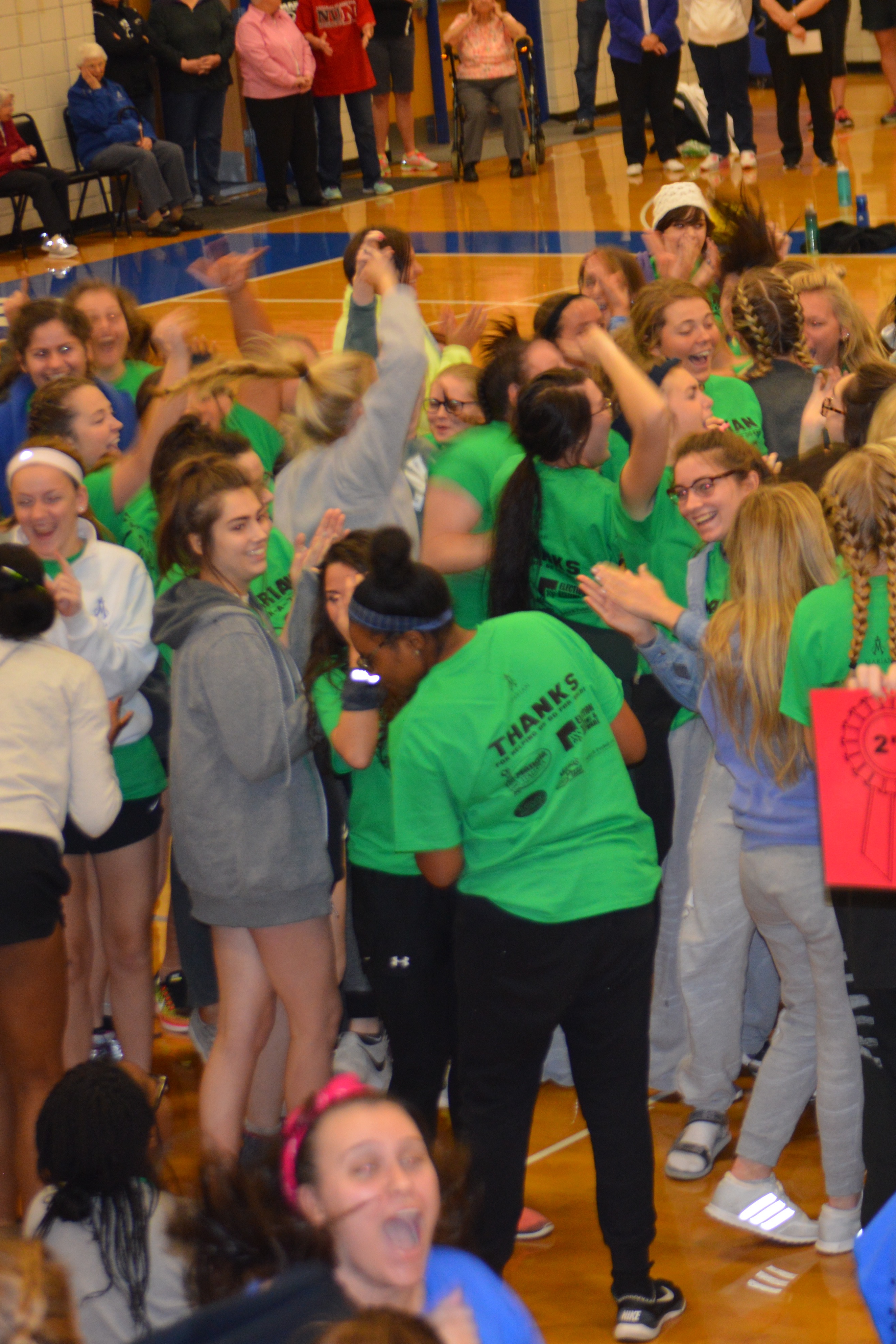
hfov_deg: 10.9
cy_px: 670
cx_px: 786
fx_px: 4657
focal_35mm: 125
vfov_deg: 16.4
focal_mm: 55
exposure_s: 1/60
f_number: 4
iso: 640
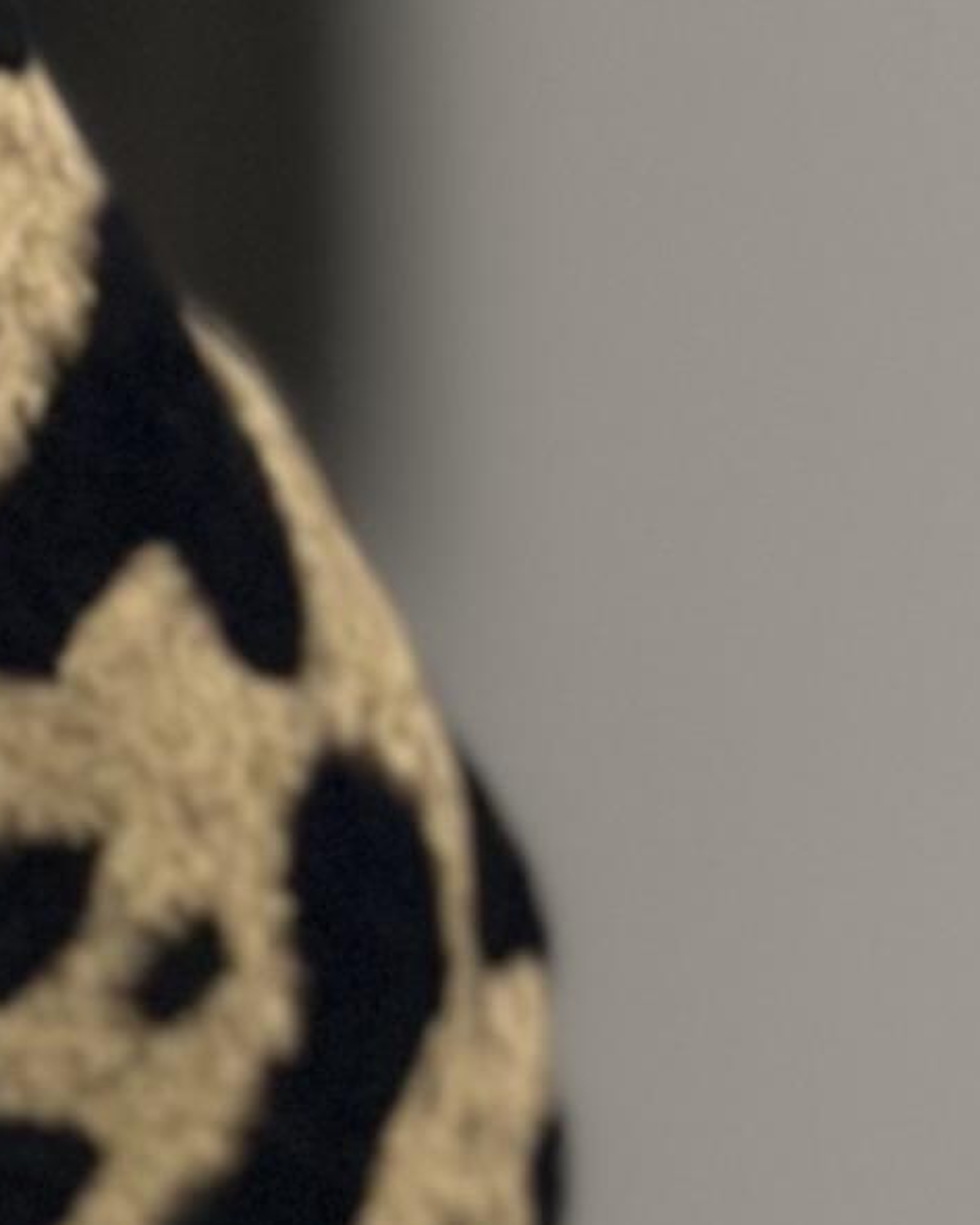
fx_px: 11602
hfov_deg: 4.7
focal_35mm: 320
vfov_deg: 6.0
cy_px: 1819
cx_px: -1833
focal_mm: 6.86
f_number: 1.78
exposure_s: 1/100
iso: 200
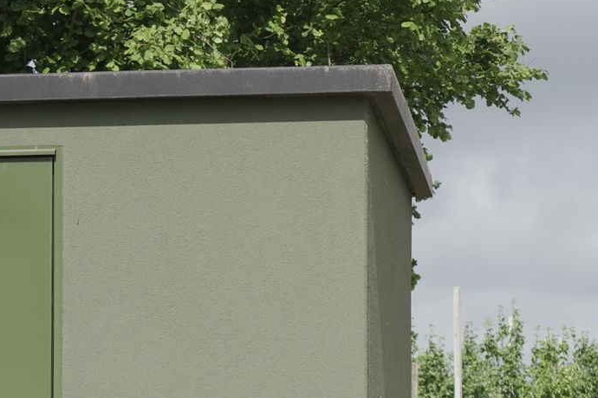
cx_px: 51
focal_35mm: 153
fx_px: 2541
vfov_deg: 8.9
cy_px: 429
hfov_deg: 13.3
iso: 500
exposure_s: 1/4000
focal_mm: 44
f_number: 3.2
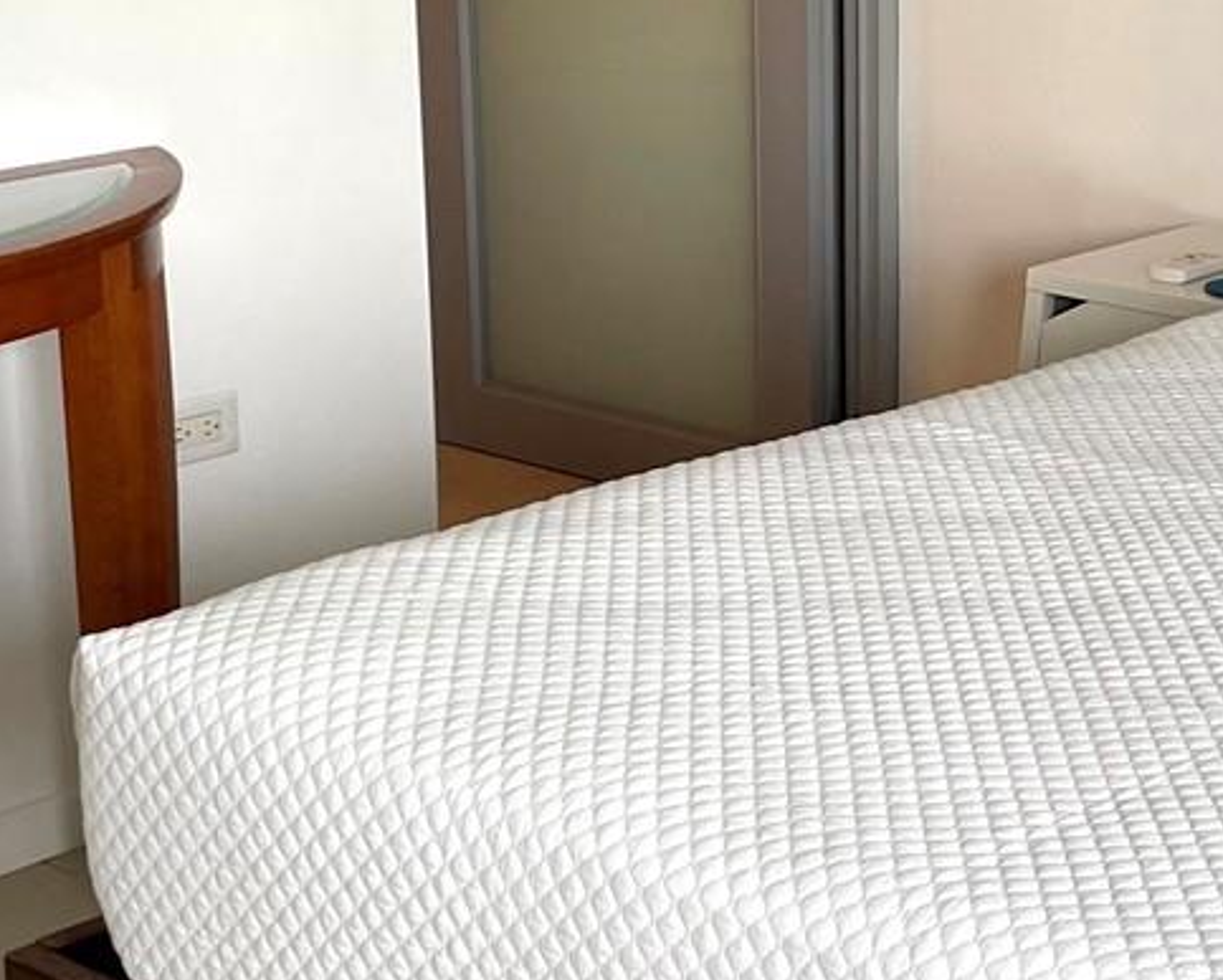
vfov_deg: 18.3
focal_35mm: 84
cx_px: 1048
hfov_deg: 22.3
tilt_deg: -14.4
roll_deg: -0.4
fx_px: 3042
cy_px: 441
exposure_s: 1/120
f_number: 1.6
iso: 80
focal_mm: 4.2
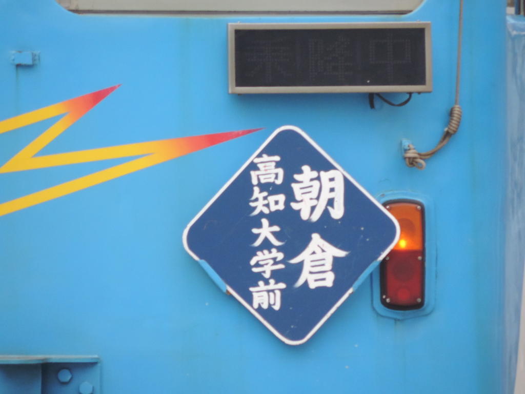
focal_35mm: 1000
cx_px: 262
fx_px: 15166
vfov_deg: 1.5
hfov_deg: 2.0
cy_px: 197
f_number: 5.9
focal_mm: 180
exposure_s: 1/100
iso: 800
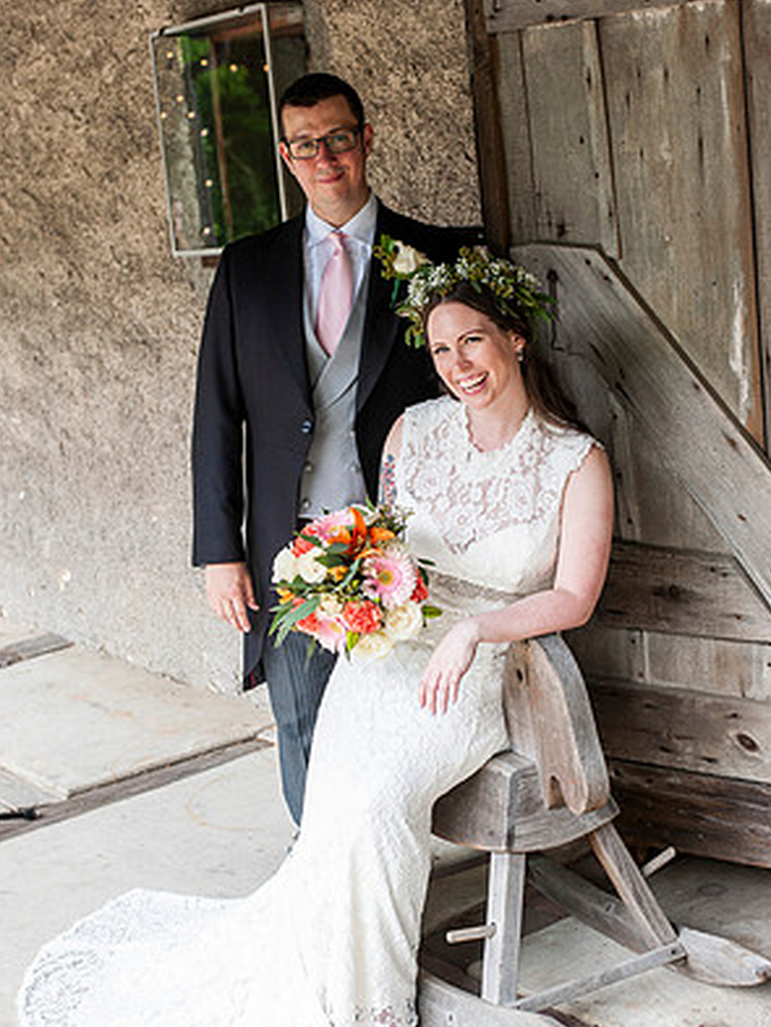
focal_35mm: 55
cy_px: 536
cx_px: 388
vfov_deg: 34.9
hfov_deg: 26.6
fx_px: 1632
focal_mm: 50
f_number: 4.5
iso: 640
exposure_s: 1/500
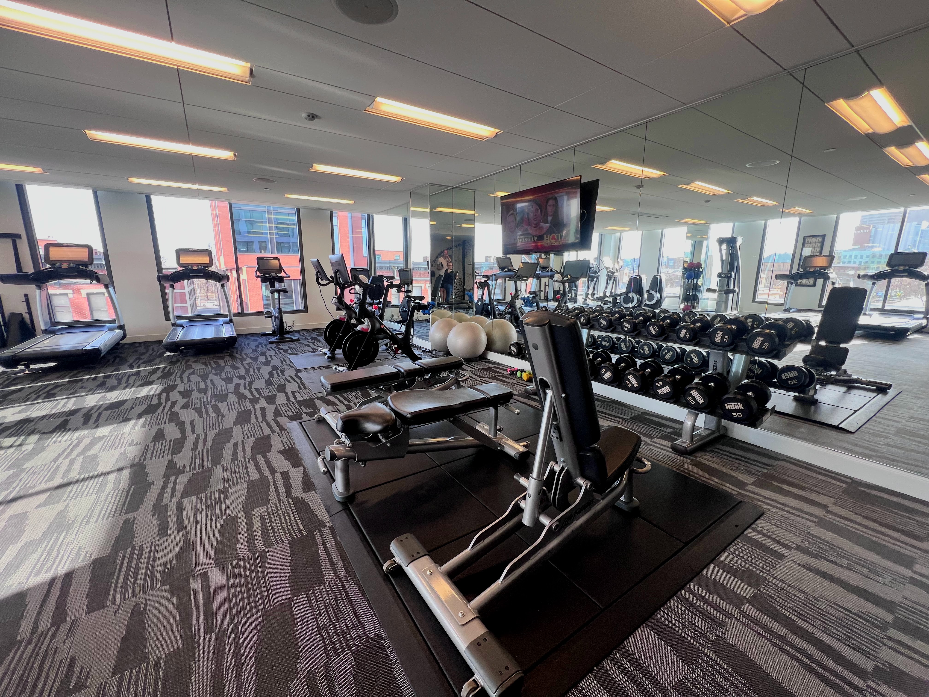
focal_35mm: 13
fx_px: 349
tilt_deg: -10.7
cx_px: 464
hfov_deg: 106.2
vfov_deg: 89.9
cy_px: 348
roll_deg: +1.5
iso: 80
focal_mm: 1.57
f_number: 1.8
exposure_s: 1/120
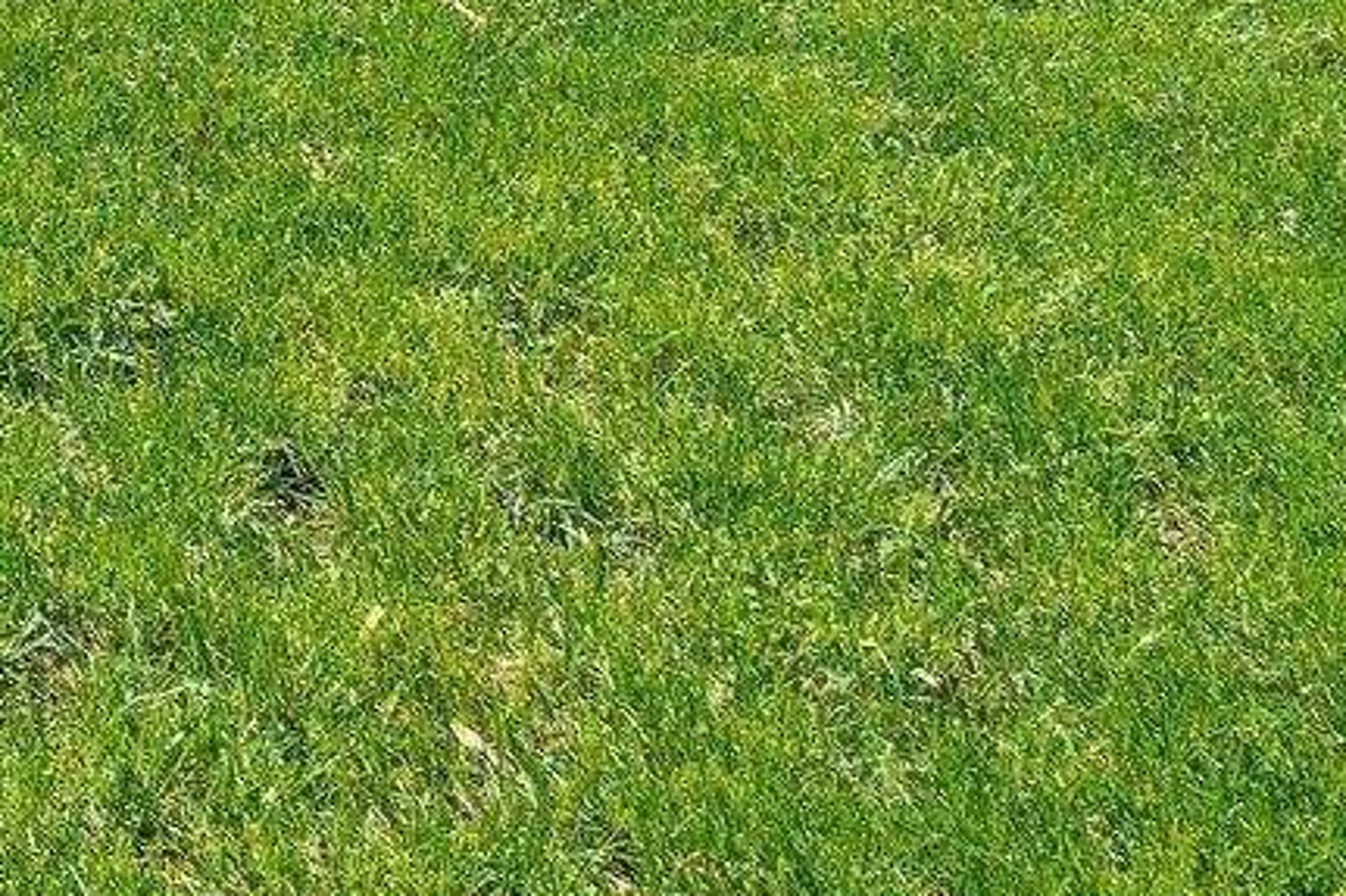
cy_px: -1175
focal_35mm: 76
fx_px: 2840
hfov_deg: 17.8
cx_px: -1402
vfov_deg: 13.6
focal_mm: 16
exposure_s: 1/200
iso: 200
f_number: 7.1
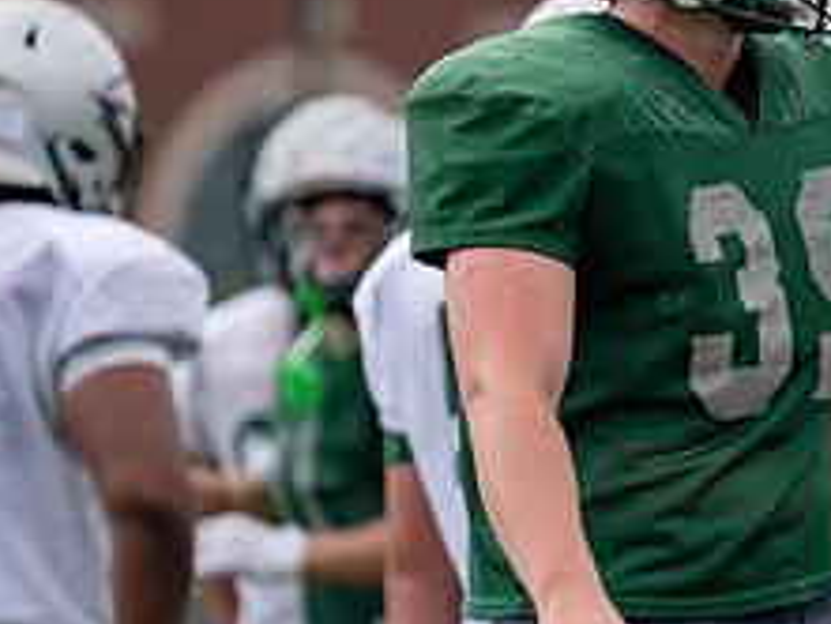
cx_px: 692
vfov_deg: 2.7
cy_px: 267
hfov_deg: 3.7
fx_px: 13018
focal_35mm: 542
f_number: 2.8
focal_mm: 200
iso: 125
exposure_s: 1/2500
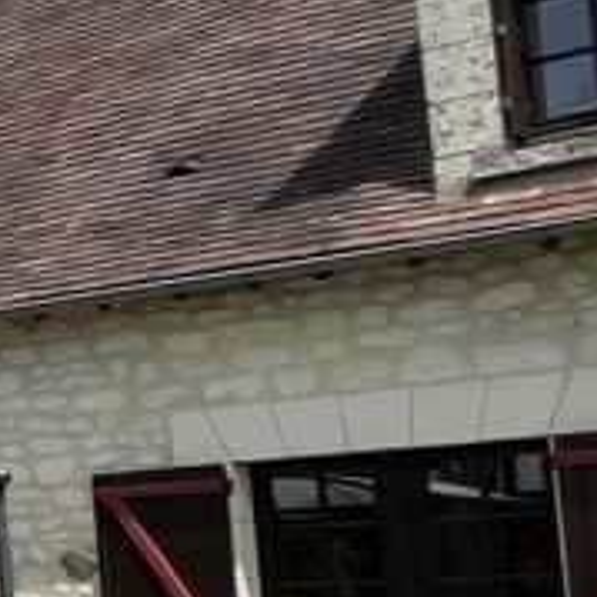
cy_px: 530
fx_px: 1502
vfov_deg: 22.0
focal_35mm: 77
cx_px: -1267
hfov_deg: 11.0
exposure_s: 1/1064
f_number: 1.8
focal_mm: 1.57
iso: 32
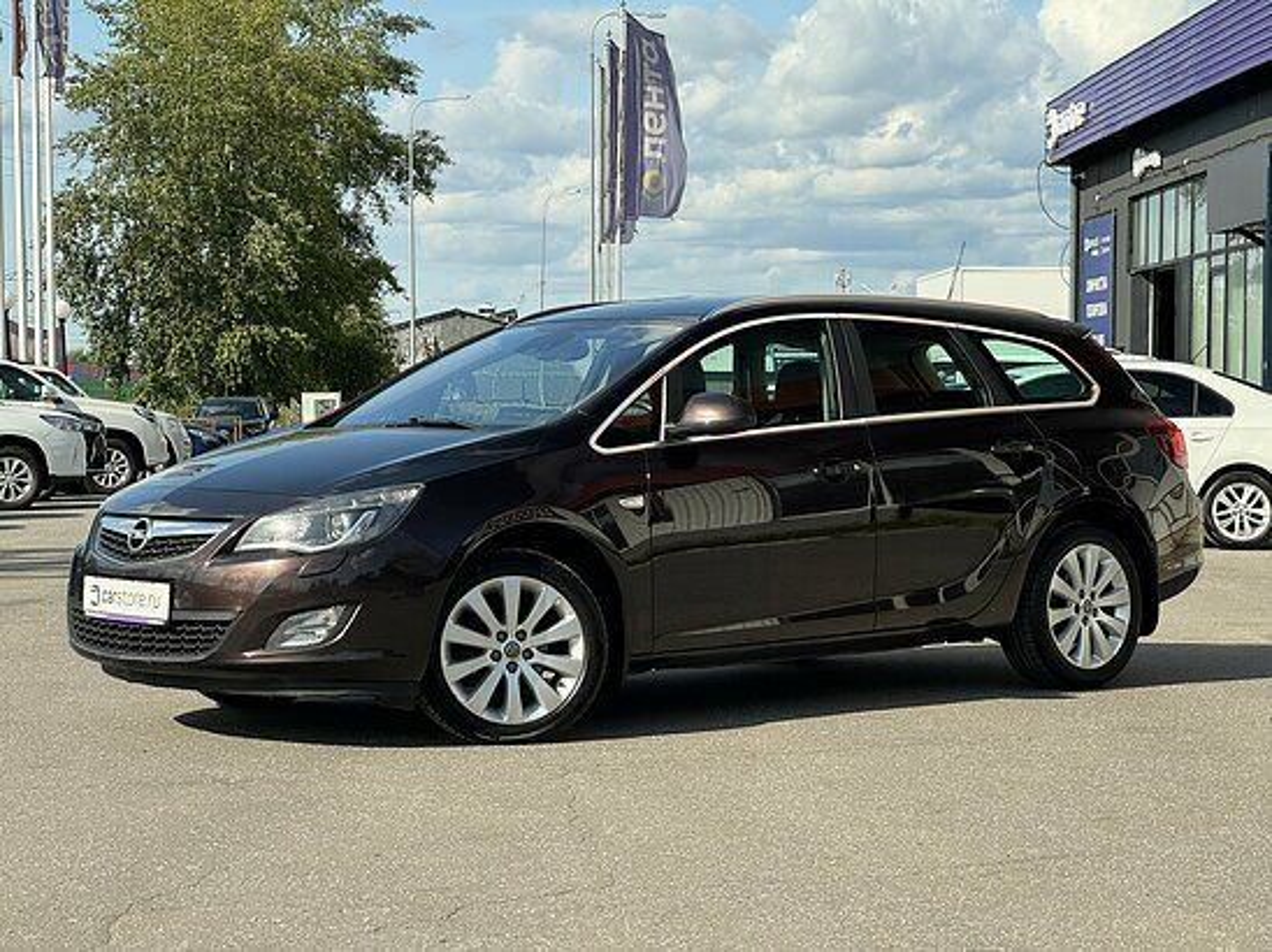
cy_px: 476
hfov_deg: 25.4
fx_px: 2827
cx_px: 636
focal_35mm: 77
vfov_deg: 19.1
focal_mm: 9
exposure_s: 1/377
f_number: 2.8
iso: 25
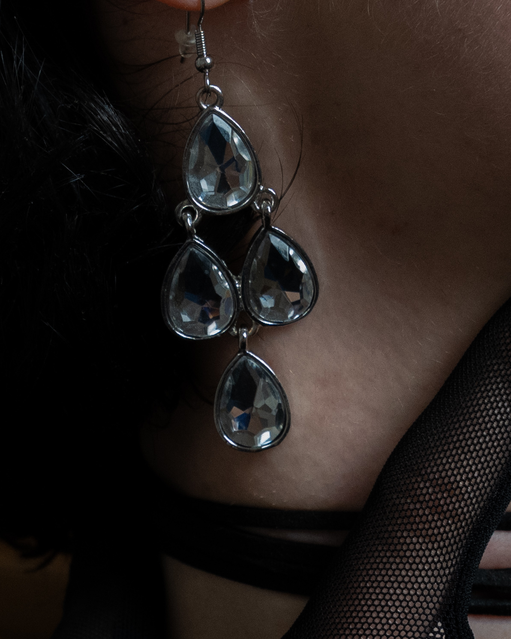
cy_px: 928
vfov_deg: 7.4
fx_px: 4840
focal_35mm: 256
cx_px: 377
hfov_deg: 6.0
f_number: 7.1
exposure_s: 1/60
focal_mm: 58
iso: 4000
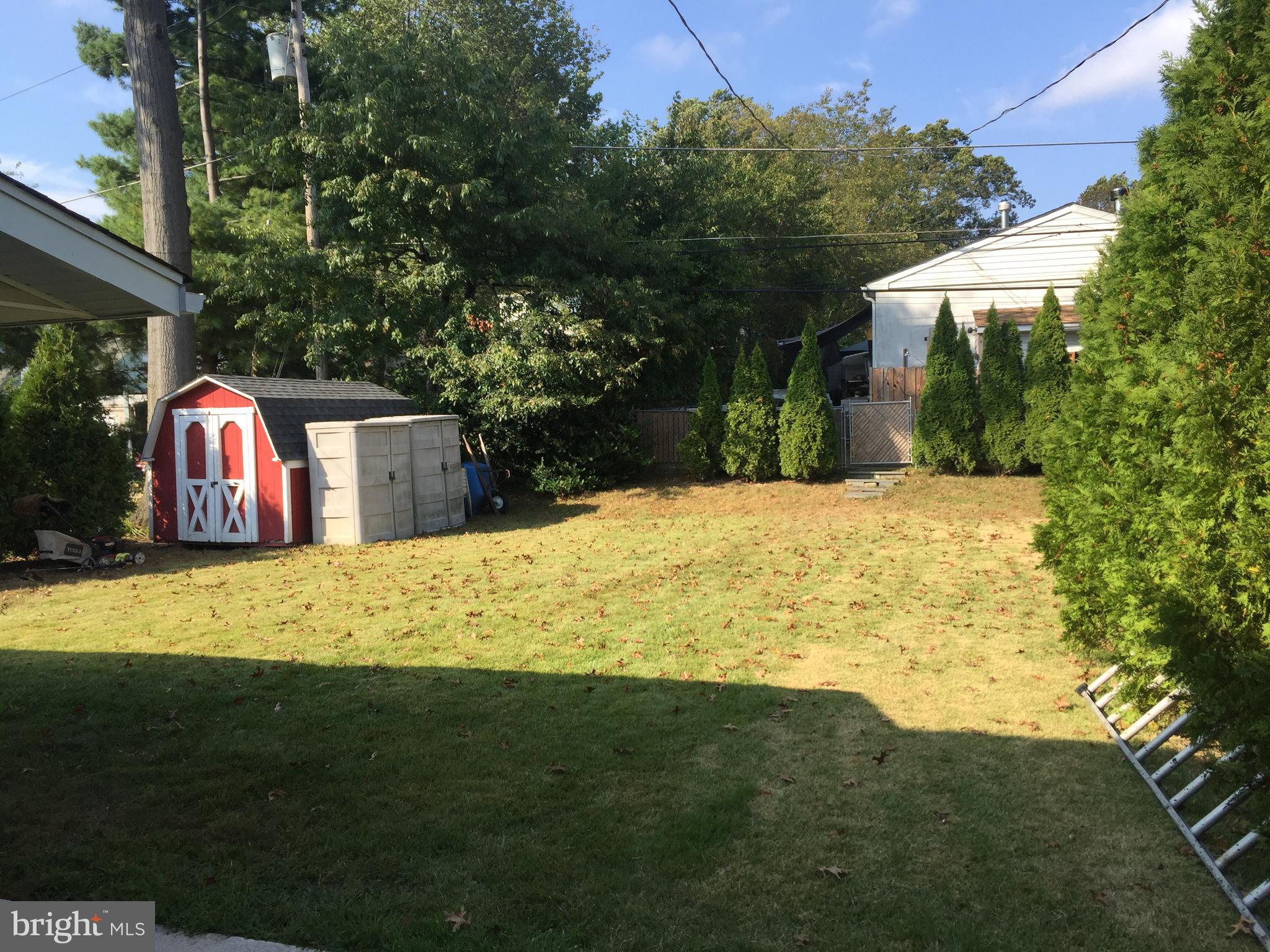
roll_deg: +0.3
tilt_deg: -2.2
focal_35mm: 29
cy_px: 476
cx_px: 635
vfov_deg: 48.2
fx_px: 1064
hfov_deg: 61.7
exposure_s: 1/964
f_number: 2.2
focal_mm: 4.15
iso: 32
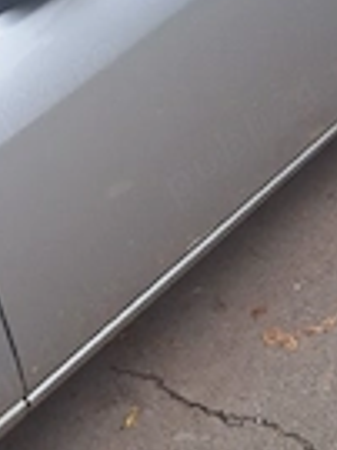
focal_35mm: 68
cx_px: 77
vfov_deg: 28.4
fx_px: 884
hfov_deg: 21.4
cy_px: 160
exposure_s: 1/667
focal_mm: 5.54
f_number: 1.8
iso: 40
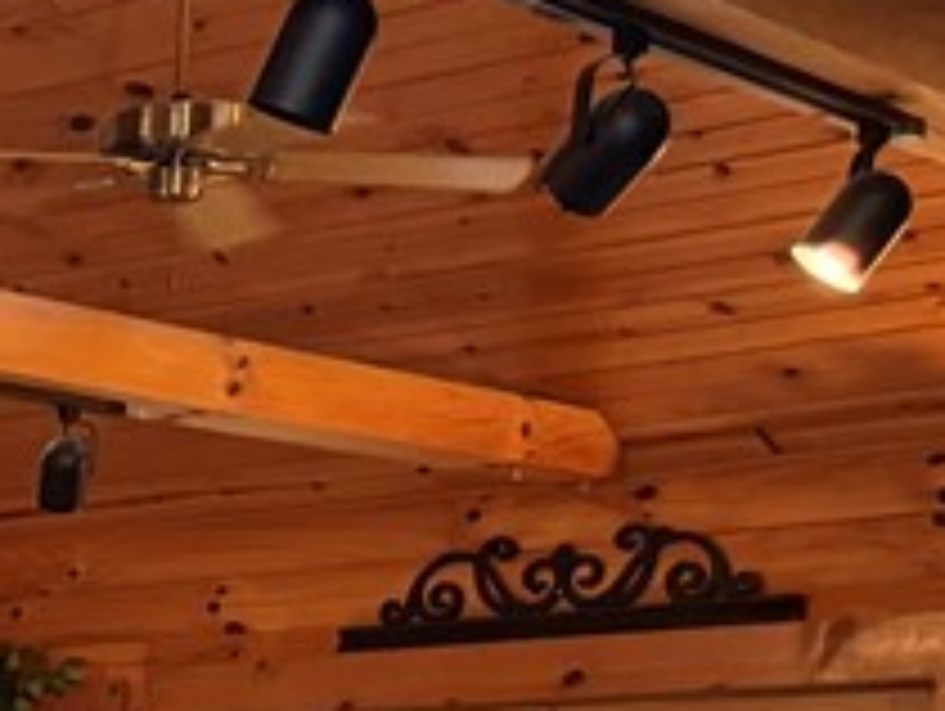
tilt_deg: -8.9
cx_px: -846
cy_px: 1449
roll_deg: +0.2
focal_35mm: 117
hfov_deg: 14.4
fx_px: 3198
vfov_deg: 11.4
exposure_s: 1/40
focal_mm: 6.76
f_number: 1.78
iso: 640
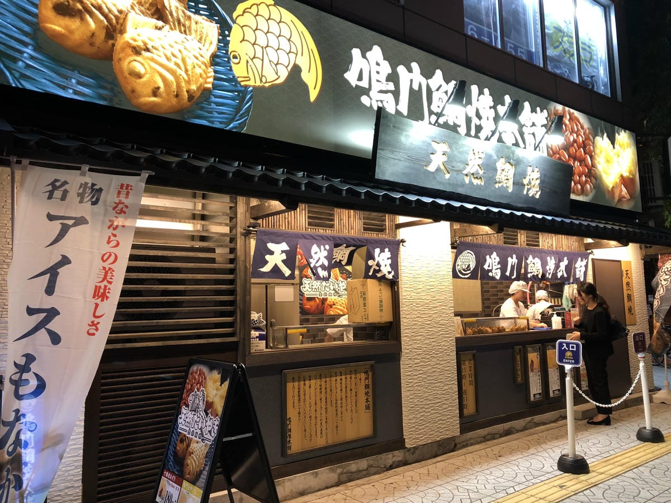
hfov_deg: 61.7
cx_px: 336
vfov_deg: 48.2
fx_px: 562
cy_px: 252
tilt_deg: +4.2
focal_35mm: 29
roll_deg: +0.9
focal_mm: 3.99
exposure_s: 1/15
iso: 40
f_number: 1.8
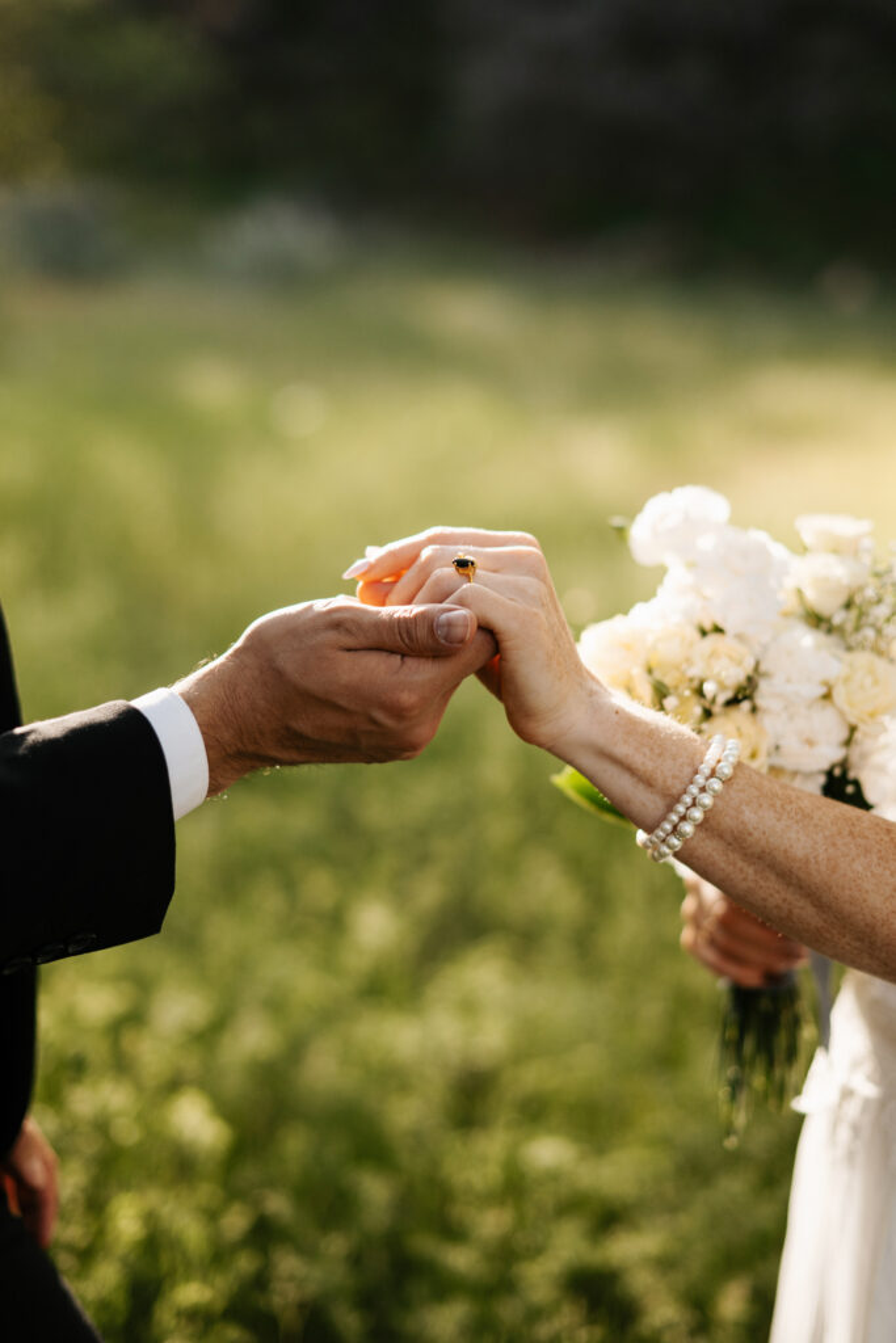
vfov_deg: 39.6
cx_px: 448
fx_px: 1866
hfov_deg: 27.0
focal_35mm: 50
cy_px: 672
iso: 250
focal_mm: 50
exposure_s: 1/2000
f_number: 2
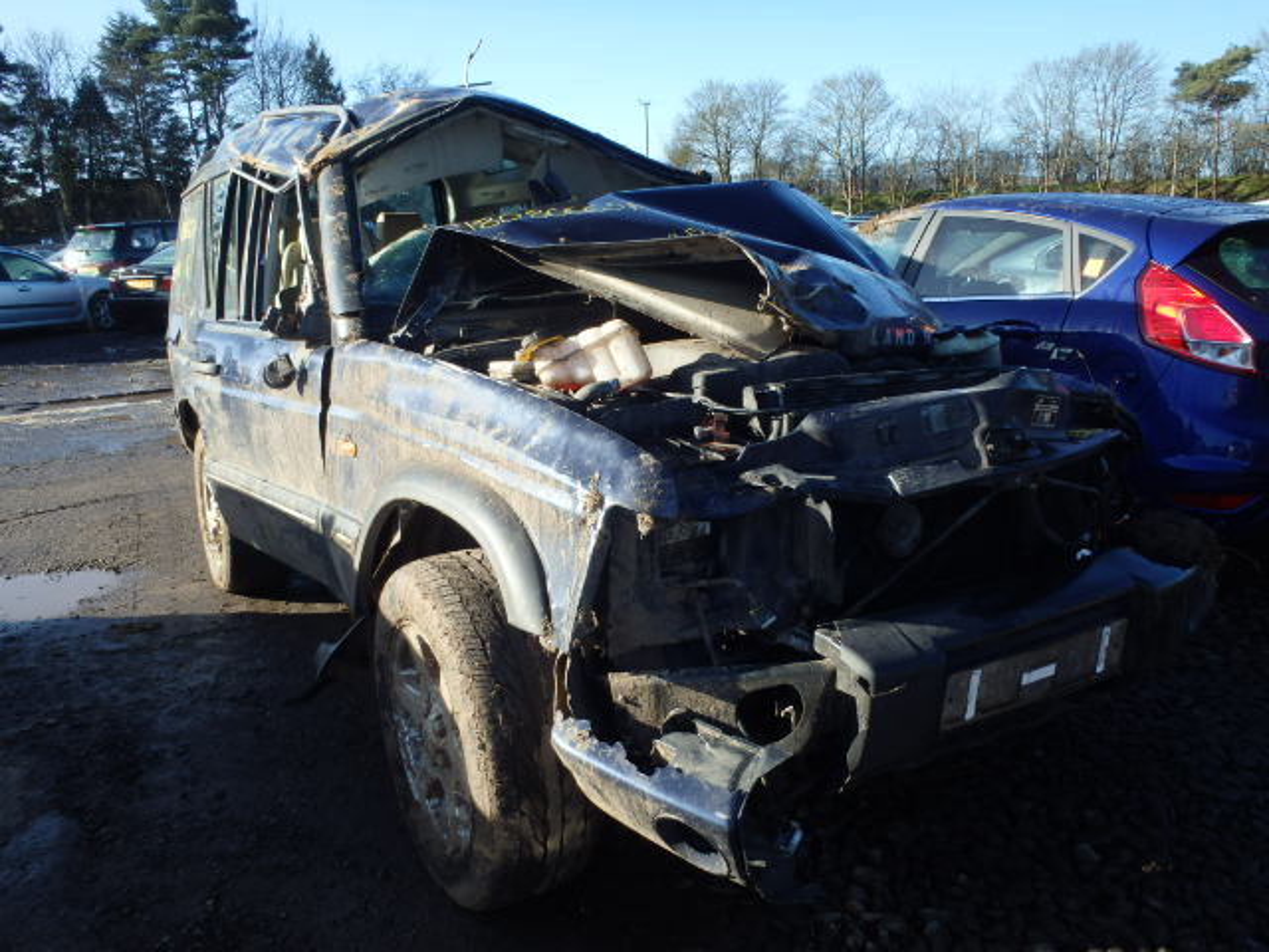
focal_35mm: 28
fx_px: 1026
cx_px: 634
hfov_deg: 63.4
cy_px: 476
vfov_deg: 49.7
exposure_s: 1/320
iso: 125
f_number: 3.9
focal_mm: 5
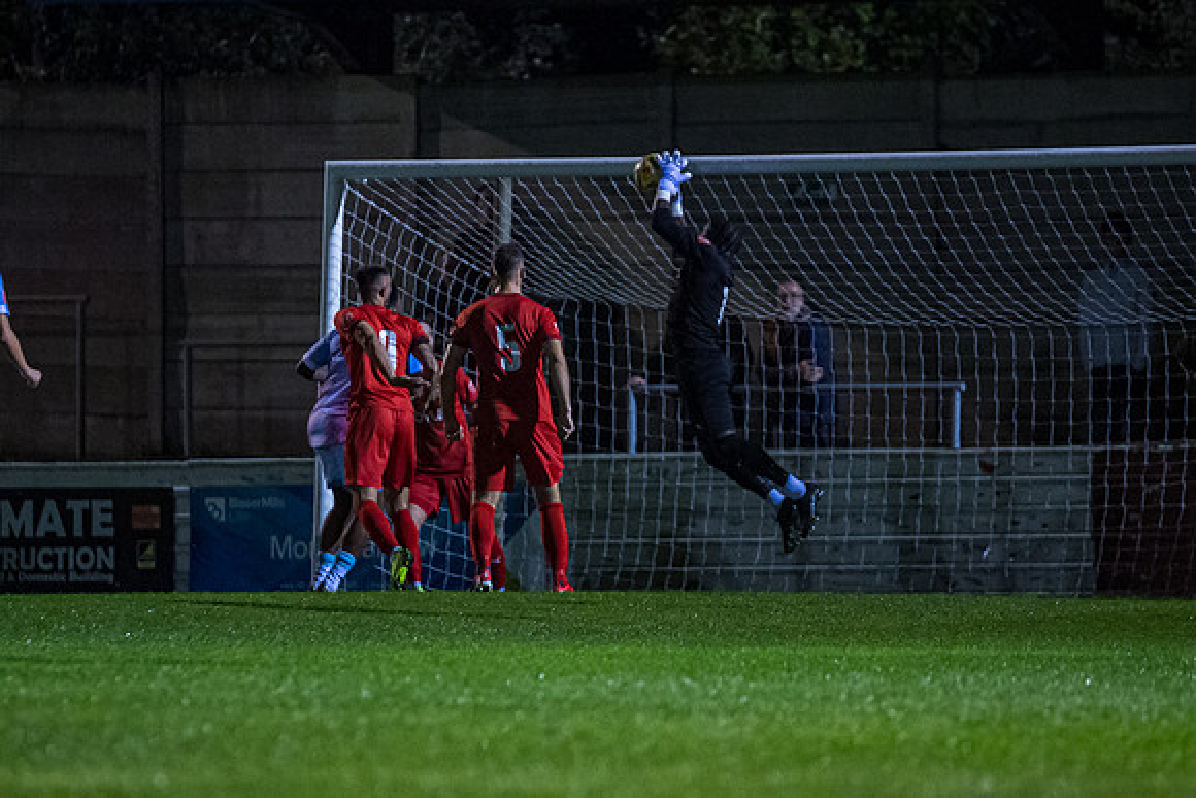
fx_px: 14953
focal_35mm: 450
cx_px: 598
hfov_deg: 4.6
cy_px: 399
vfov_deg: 3.1
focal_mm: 300
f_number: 2.8
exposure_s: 1/1000
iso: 5000
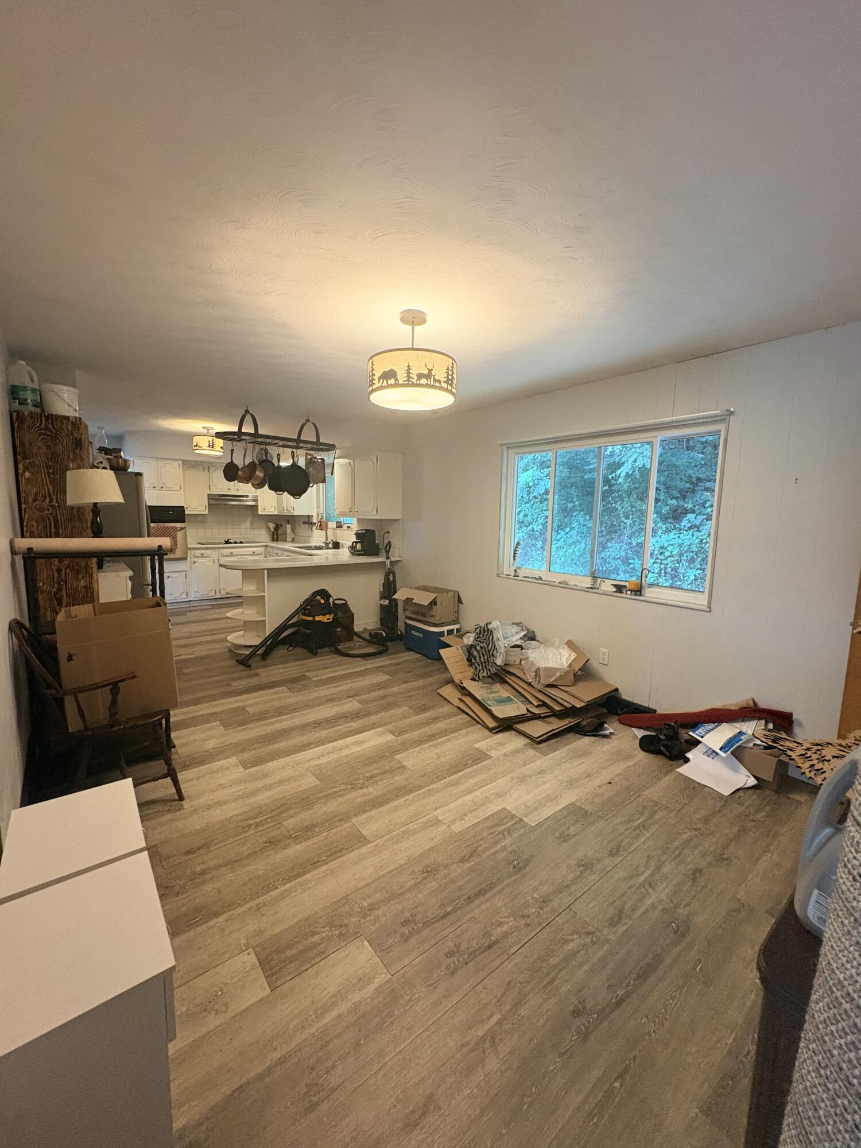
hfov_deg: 85.7
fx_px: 464
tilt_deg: -7.3
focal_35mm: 14
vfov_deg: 102.1
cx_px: 430
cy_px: 574
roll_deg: -1.0
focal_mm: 2.22
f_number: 2.2
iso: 500
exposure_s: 1/60
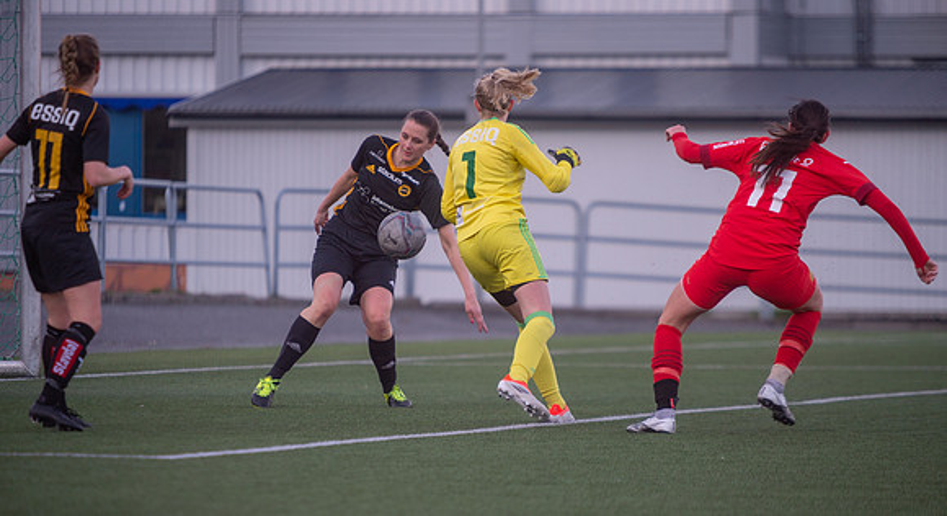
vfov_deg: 4.0
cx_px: 474
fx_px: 7364
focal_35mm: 295
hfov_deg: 7.4
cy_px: 316
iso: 360
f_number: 4
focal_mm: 280
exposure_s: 1/800
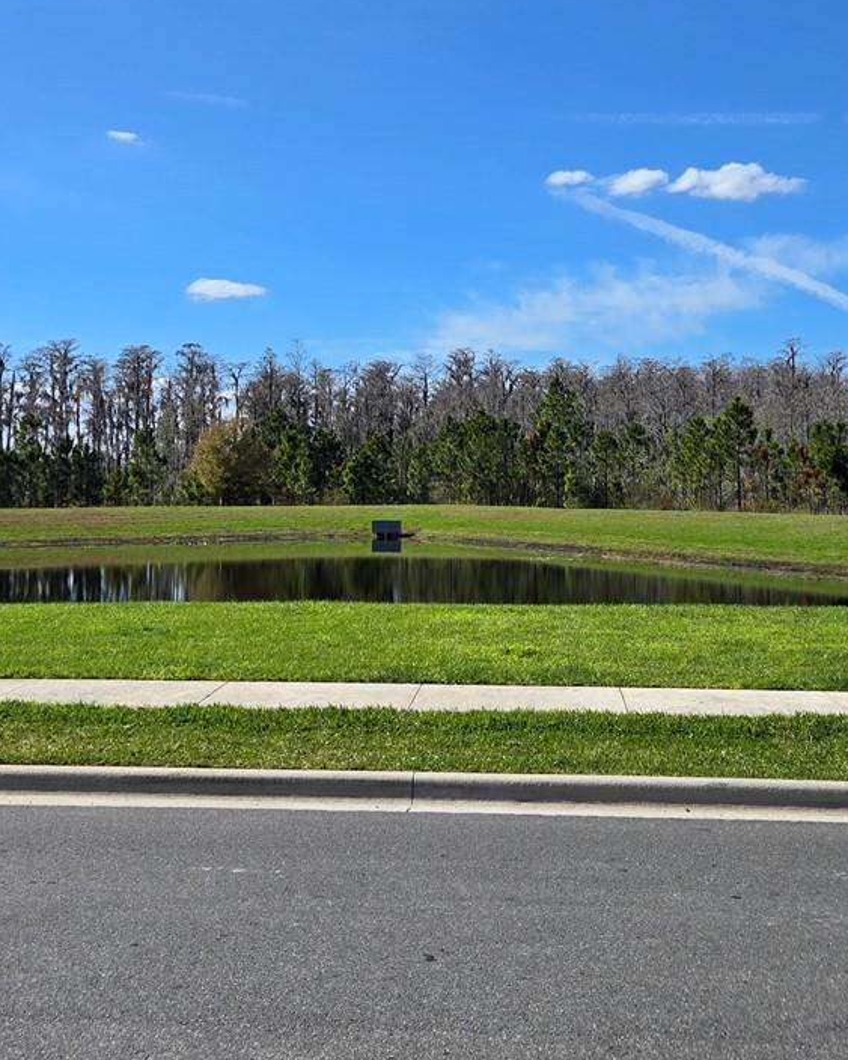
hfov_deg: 29.7
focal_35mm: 51
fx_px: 1600
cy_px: 425
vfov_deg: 36.5
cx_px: 383
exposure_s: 1/2921
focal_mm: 5.4
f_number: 1.8
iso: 25
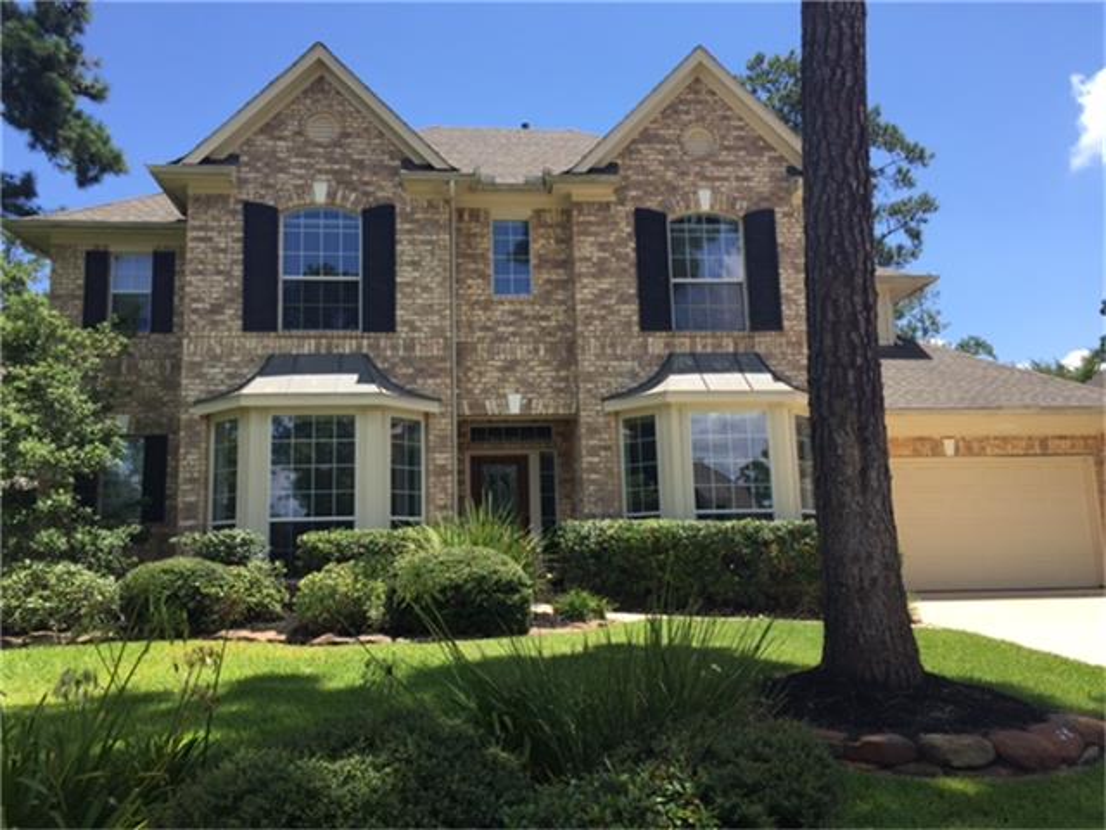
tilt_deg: +9.0
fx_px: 927
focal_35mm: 29
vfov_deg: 48.2
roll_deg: +0.6
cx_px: 553
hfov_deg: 61.7
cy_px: 415
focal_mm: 4.15
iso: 32
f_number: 2.2
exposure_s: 1/1041
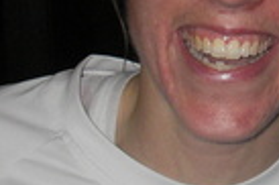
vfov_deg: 8.7
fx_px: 1208
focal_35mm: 156
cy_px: -13
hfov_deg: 12.8
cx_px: 338
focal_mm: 6.3
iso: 100
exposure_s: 1/30
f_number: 3.3
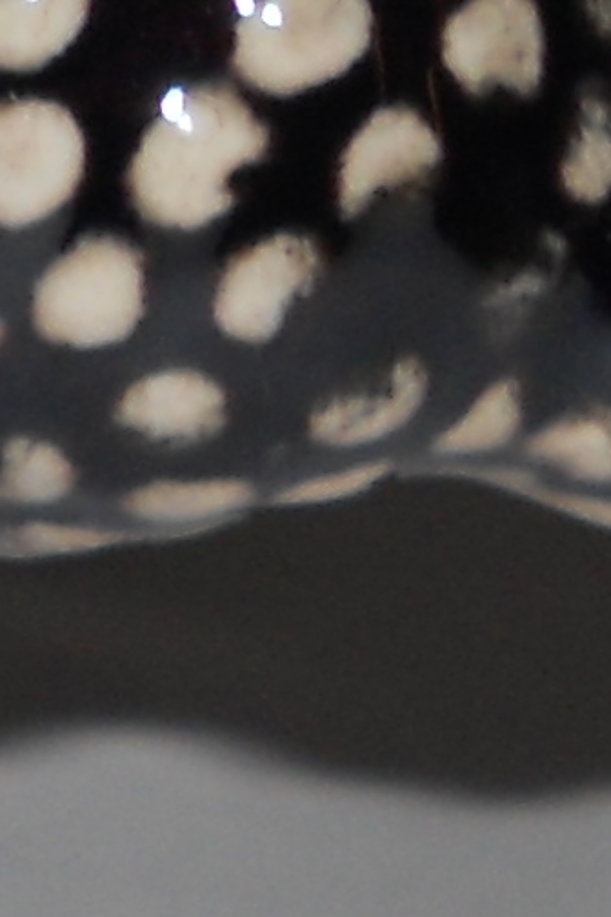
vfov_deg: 7.8
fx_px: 6720
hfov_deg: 4.9
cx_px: -1462
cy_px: 460
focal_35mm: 264
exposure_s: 1/25
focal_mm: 5.8
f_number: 8.8
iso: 80
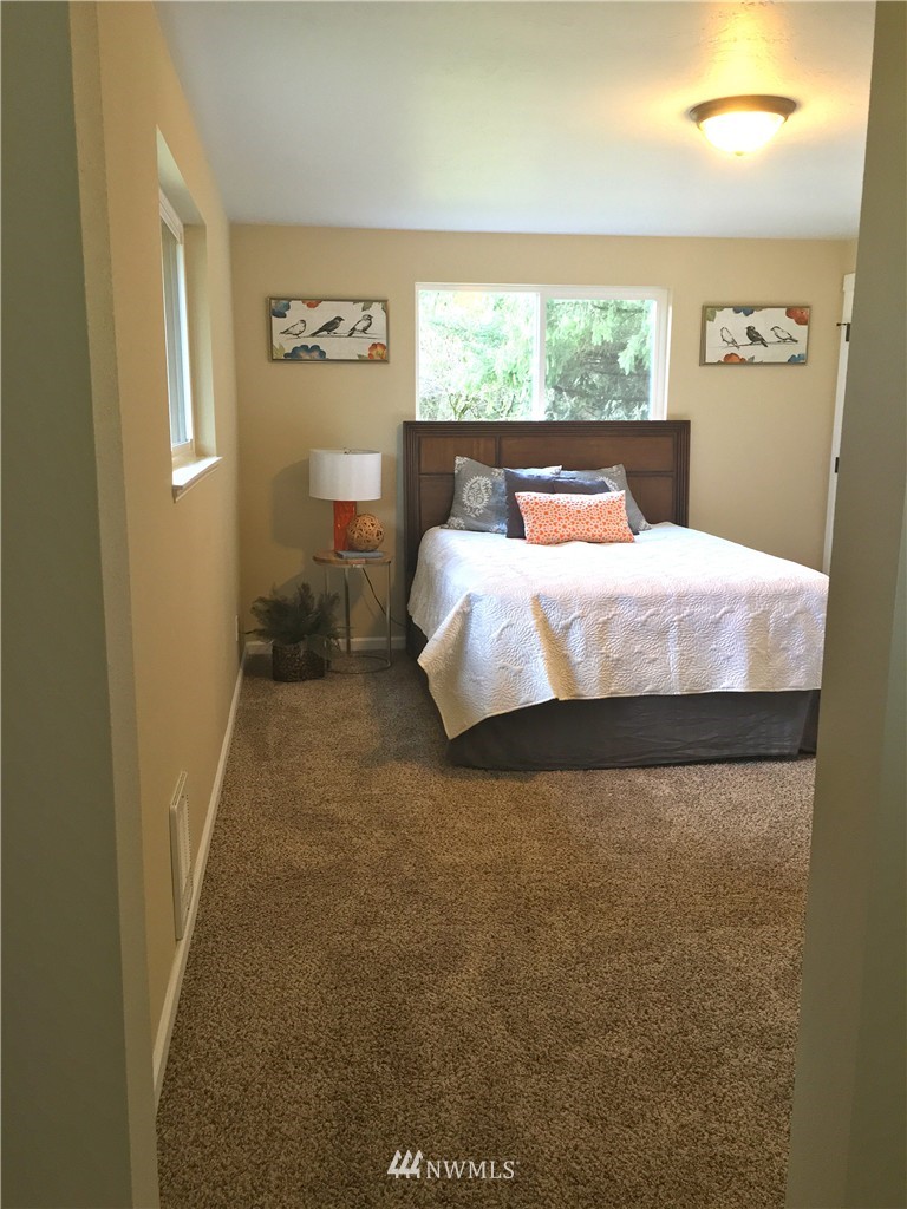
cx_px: 454
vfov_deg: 61.7
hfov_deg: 48.2
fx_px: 1013
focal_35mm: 29
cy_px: 604
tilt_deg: -10.8
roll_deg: +0.2
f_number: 2.2
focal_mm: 4.15
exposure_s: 1/30
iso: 100
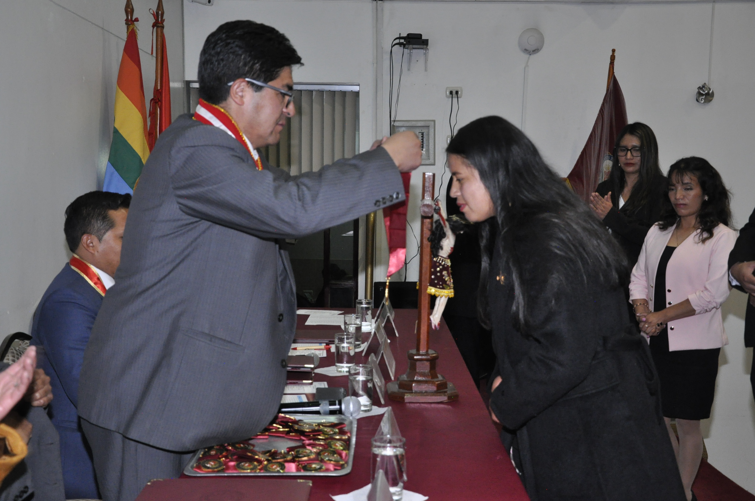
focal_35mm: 51
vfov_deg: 26.4
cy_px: 250
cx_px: 378
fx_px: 1068
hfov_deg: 38.9
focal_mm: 34
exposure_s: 1/60
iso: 1600
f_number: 6.3
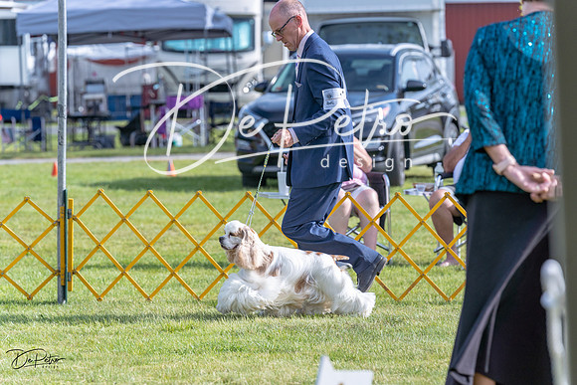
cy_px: 192
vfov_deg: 7.5
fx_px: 2918
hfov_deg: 11.3
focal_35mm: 182
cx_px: 288
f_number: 5.6
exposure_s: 1/1250
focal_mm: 182
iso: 320
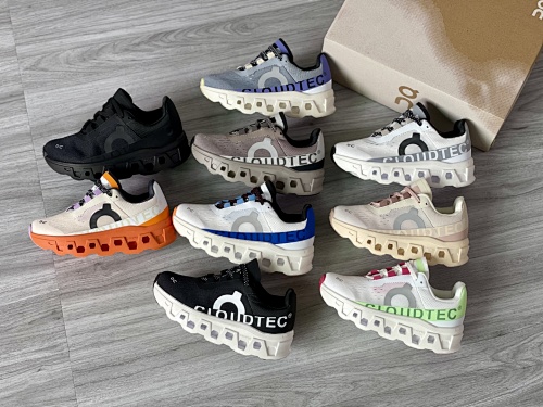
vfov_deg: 22.9
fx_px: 1004
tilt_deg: -69.4
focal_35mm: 64
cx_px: 272
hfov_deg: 30.3
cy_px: 204
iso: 64
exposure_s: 1/121
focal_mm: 7.5
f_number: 2.2
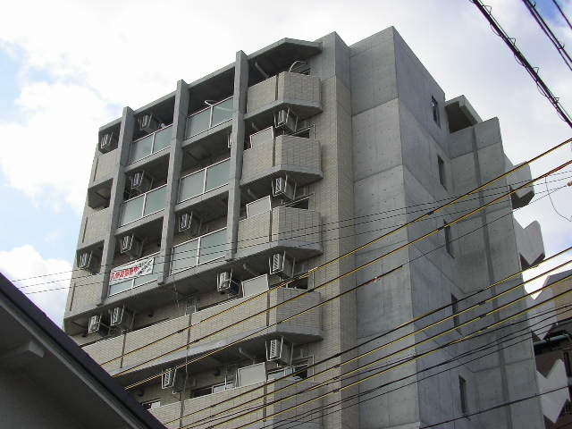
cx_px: 286
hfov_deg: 37.5
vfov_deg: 28.6
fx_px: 843
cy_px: 214
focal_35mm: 51
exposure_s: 1/398
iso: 71
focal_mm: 7.8
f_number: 4.6
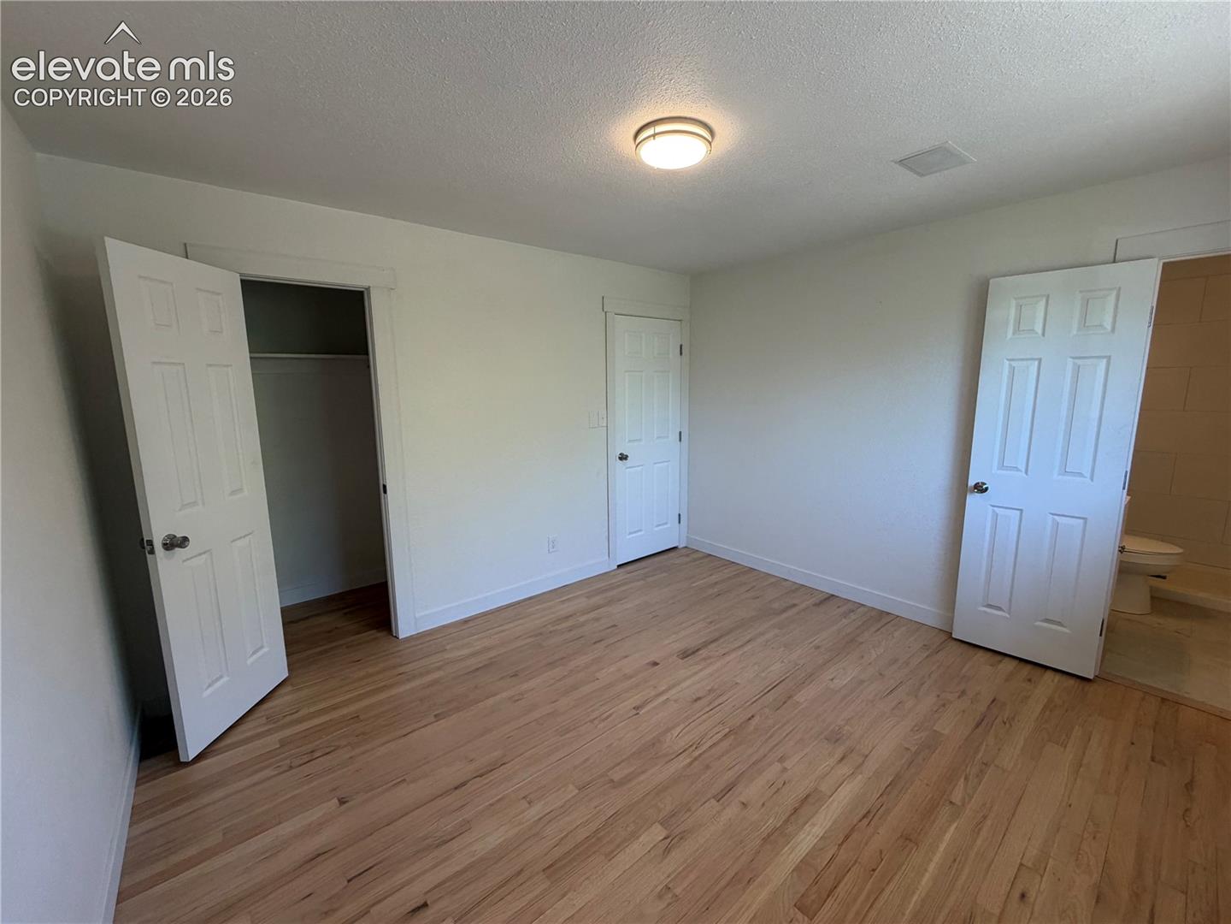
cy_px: 462
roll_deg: +0.8
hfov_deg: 102.1
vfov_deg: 85.7
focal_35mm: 14
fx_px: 498
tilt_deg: -9.2
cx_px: 616
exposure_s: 1/120
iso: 160
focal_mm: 2.22
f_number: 2.2
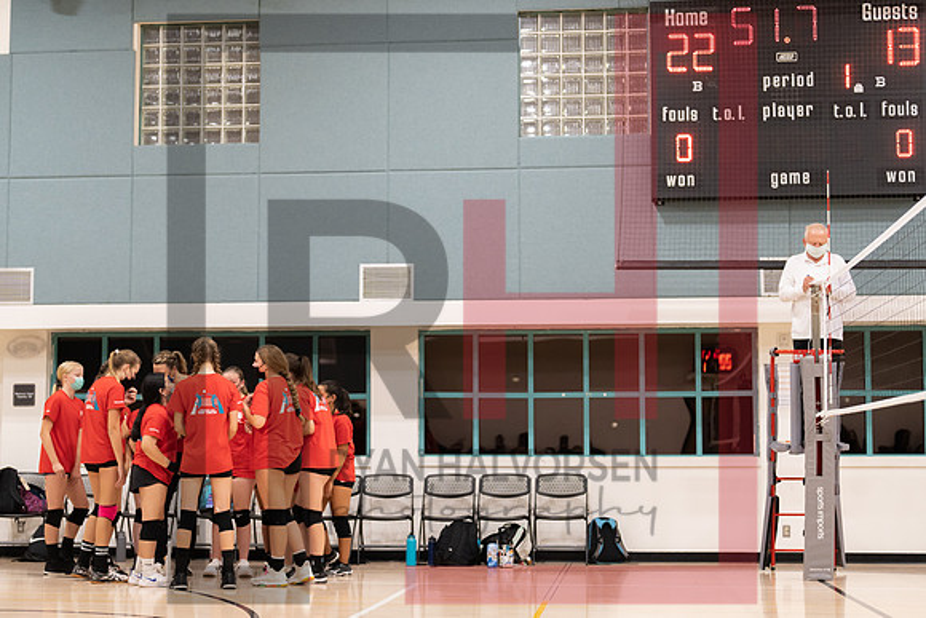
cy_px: 332
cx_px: 427
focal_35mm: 64
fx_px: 1653
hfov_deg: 31.3
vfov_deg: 21.2
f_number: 1.2
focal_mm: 50
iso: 1000
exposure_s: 1/1600
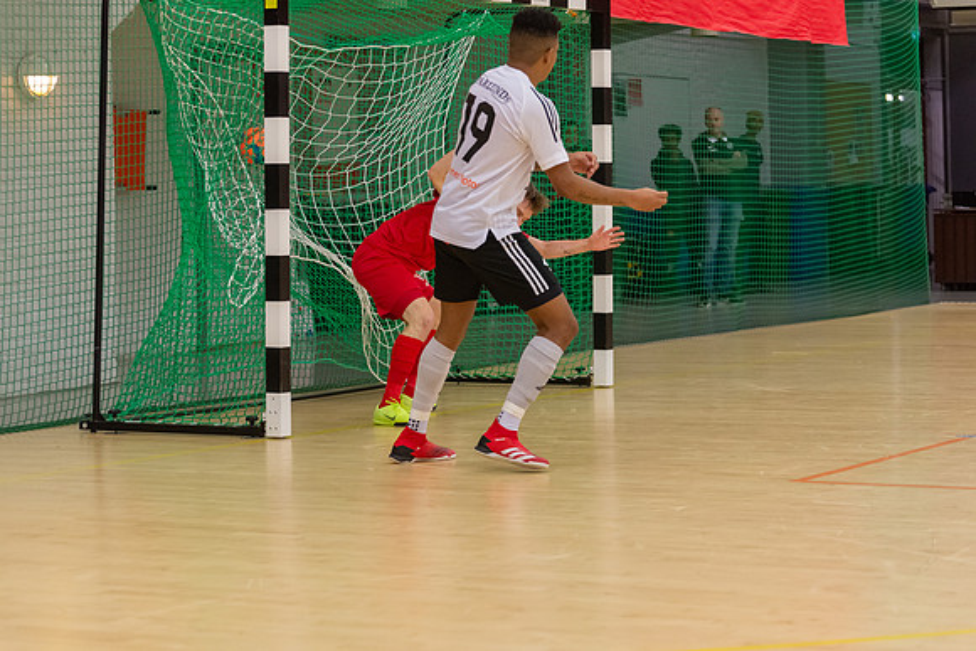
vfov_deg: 14.0
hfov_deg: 20.8
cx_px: 488
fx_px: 2657
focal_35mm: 98
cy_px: 326
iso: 2800
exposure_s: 1/640
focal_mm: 98
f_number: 4.5
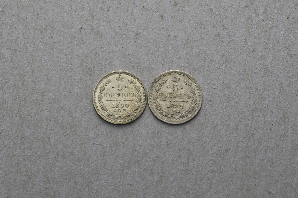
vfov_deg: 16.5
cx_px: 149
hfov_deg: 24.7
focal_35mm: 82
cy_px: 99
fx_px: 682
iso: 400
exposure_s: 1/250
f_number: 14
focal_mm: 55
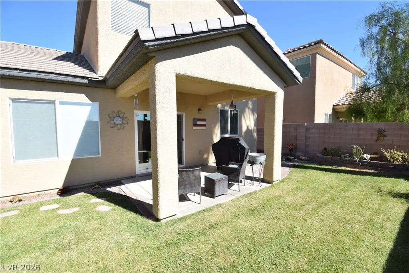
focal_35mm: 15
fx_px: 170
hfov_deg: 100.4
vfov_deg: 77.3
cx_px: 204
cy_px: 136
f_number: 8
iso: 100
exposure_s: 1/125
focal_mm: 10
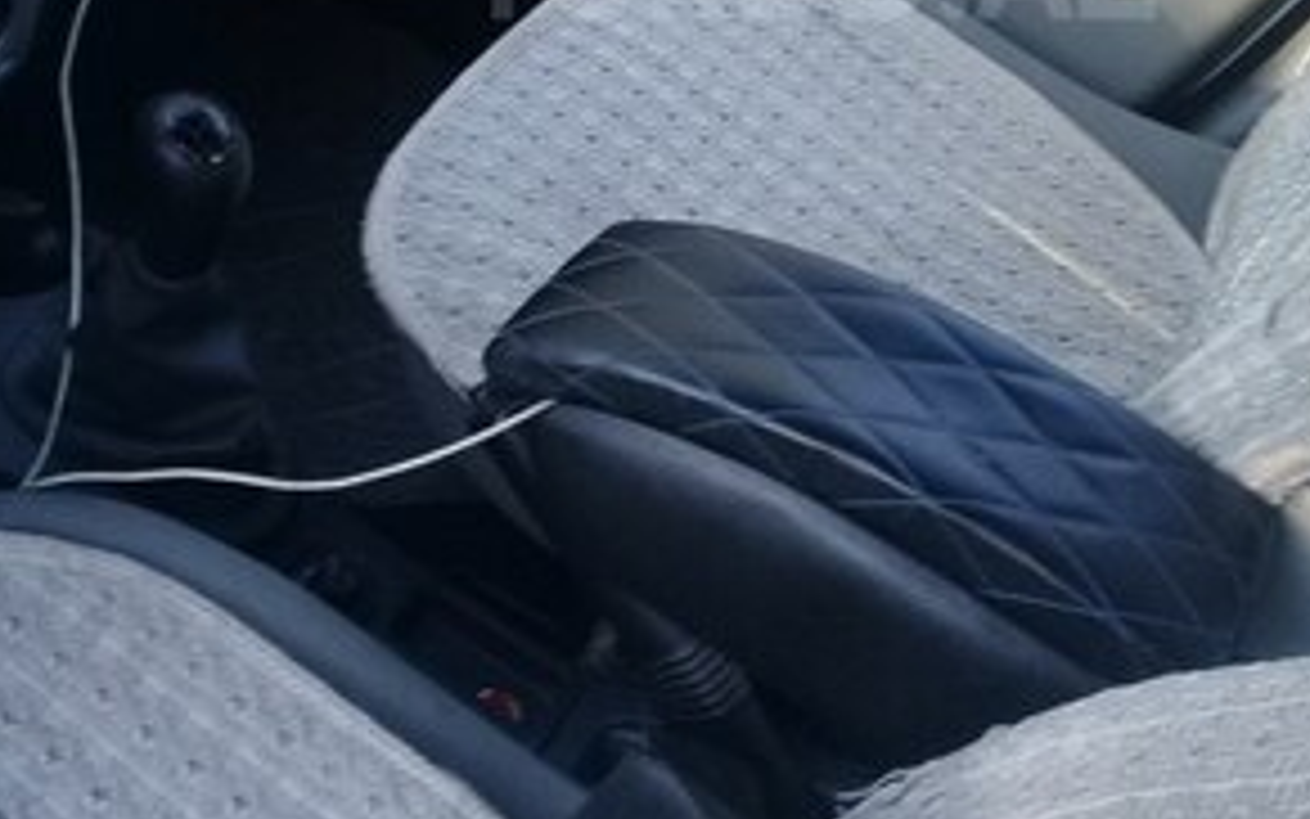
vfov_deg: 22.1
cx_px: 810
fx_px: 2000
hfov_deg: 36.1
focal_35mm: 56
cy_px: -32
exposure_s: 1/100
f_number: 2.2
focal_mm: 3.3
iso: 64
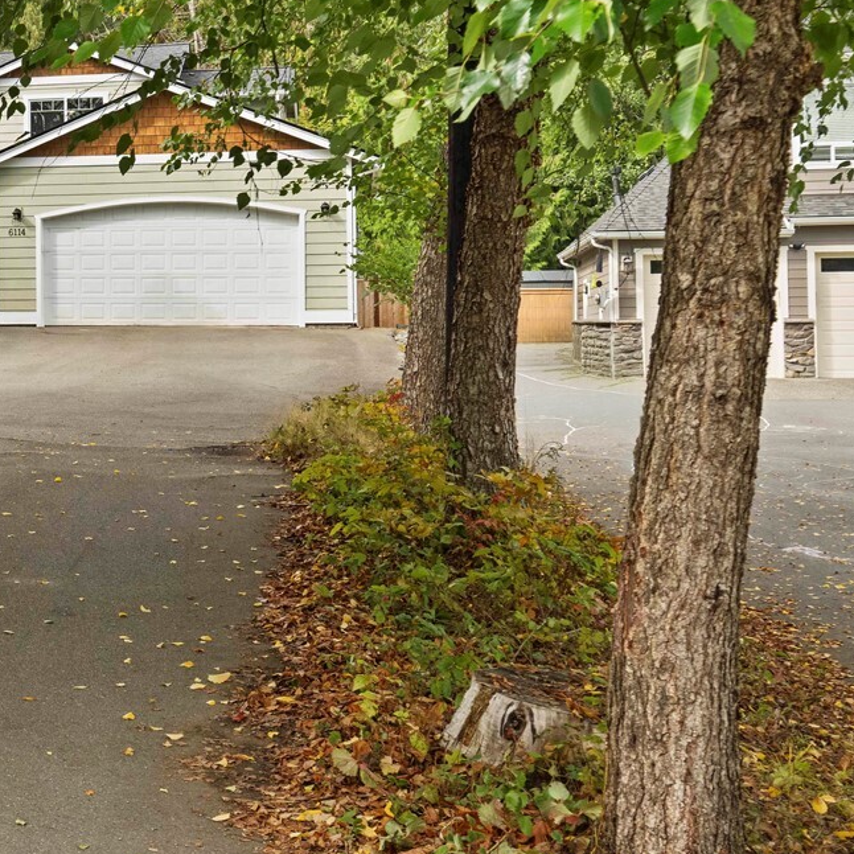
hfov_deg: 23.2
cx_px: -216
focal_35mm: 67
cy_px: 265
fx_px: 1870
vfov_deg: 25.5
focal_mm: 30
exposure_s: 1/160
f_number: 8
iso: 200
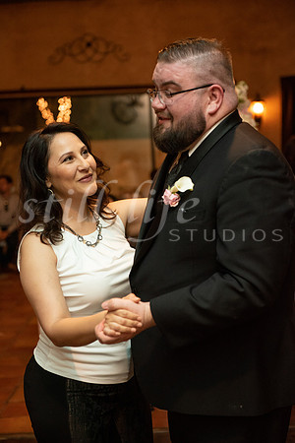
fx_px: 860
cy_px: 222
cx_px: 148
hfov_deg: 19.5
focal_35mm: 70
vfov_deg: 28.8
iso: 3200
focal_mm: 70
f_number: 3.2
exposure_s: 1/125
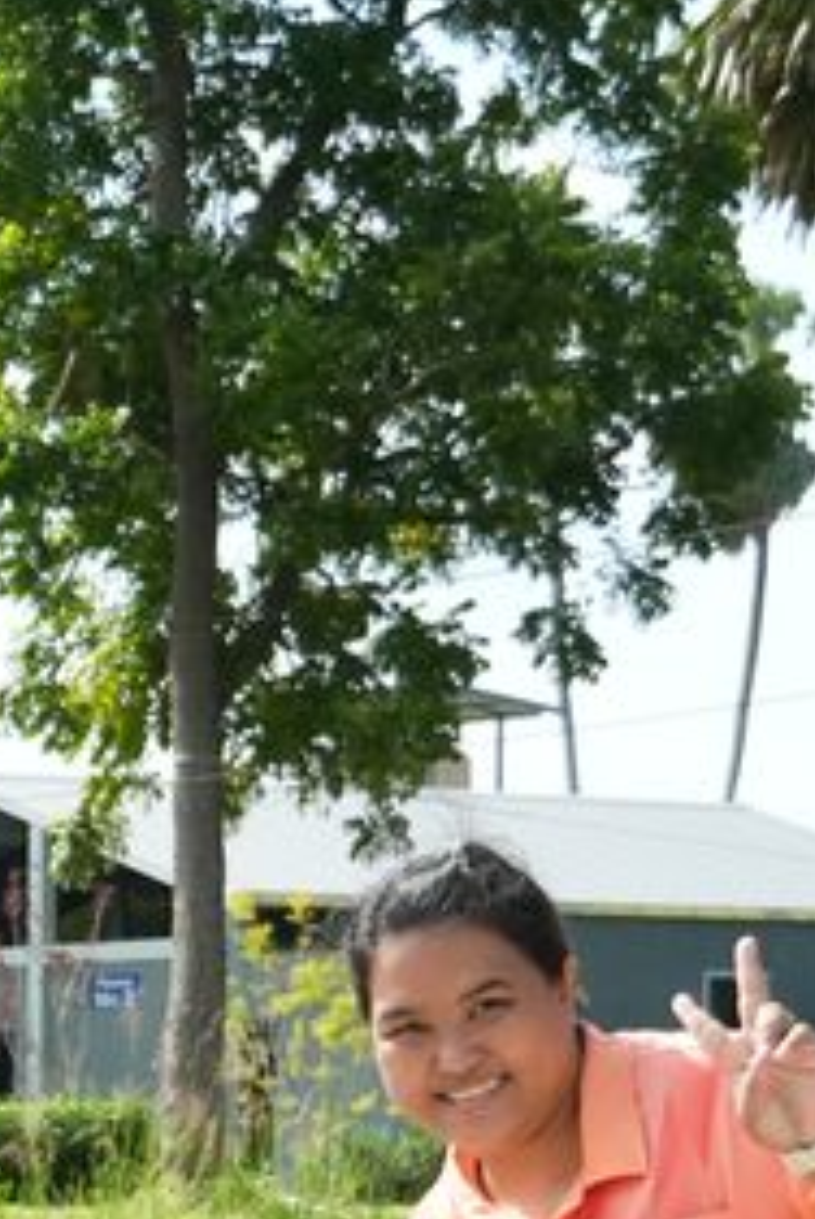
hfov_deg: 7.5
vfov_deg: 11.5
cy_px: 1605
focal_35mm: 174
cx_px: -1025
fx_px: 5894
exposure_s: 1/3200
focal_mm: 29
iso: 800
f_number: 4.5
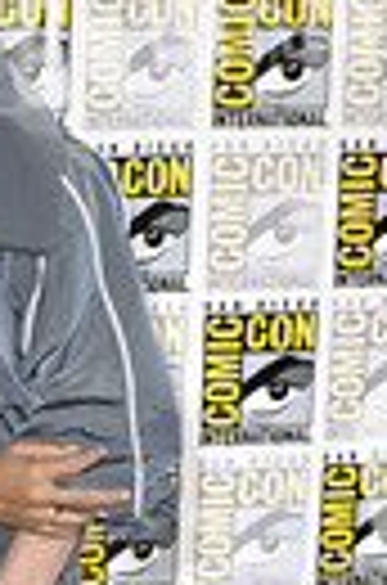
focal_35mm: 120
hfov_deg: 11.0
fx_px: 1945
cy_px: 675
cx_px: -184
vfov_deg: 16.5
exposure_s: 1/250
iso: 2500
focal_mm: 39
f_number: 6.3
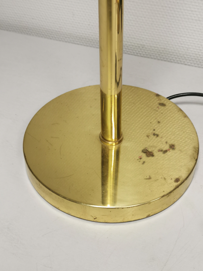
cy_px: 136
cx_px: 102
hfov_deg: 25.2
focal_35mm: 58
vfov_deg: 33.2
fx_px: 454
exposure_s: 1/50
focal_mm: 5.58
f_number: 1.8
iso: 125
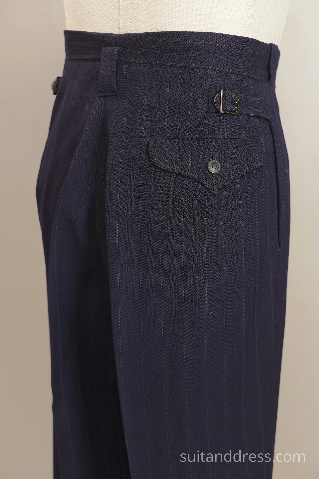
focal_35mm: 48
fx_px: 638
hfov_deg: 28.1
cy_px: 240
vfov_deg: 41.1
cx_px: 160
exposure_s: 1/20
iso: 200
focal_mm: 32
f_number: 4
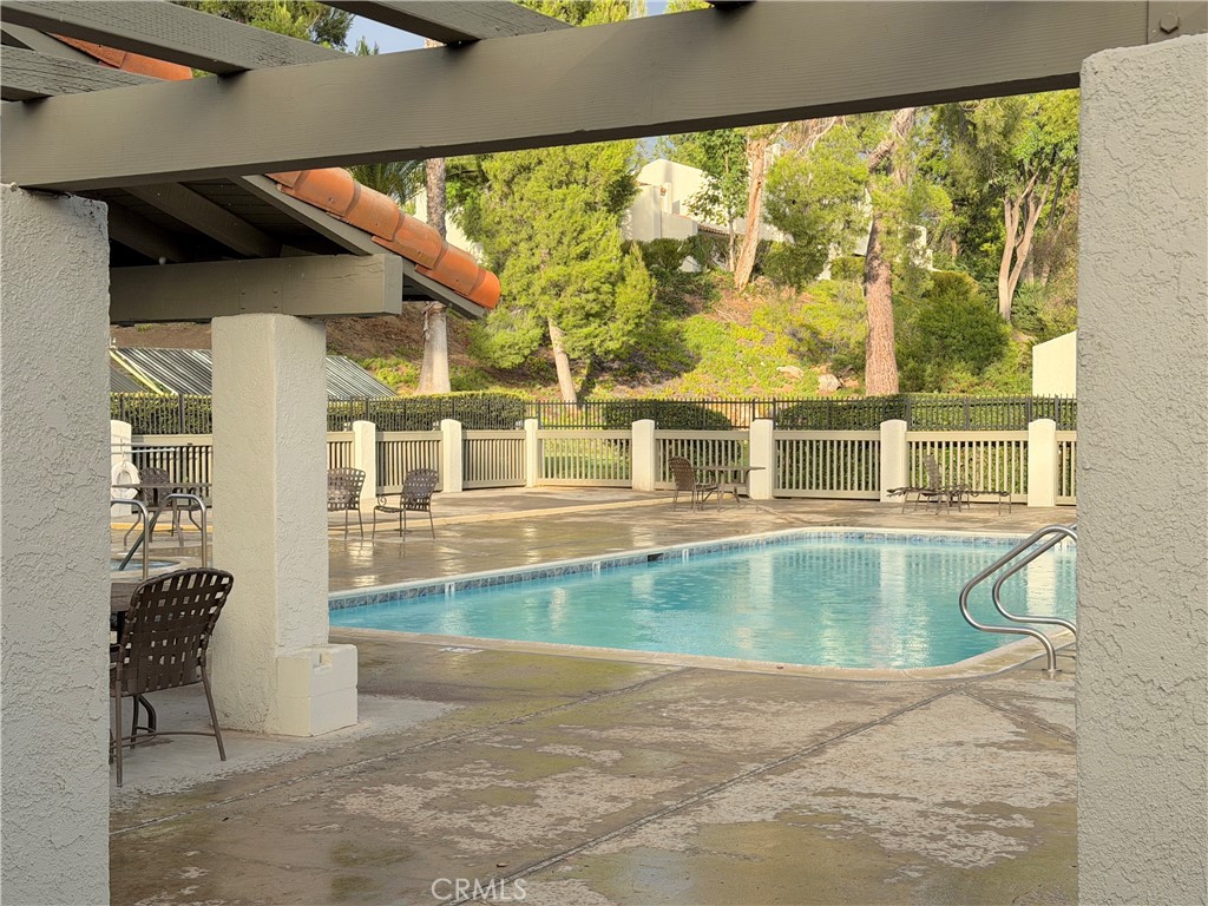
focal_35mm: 48
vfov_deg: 30.3
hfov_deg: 39.7
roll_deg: +0.2
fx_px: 1675
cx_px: 604
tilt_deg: -1.2
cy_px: 453
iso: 64
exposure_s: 1/1013
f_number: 1.78
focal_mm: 6.76
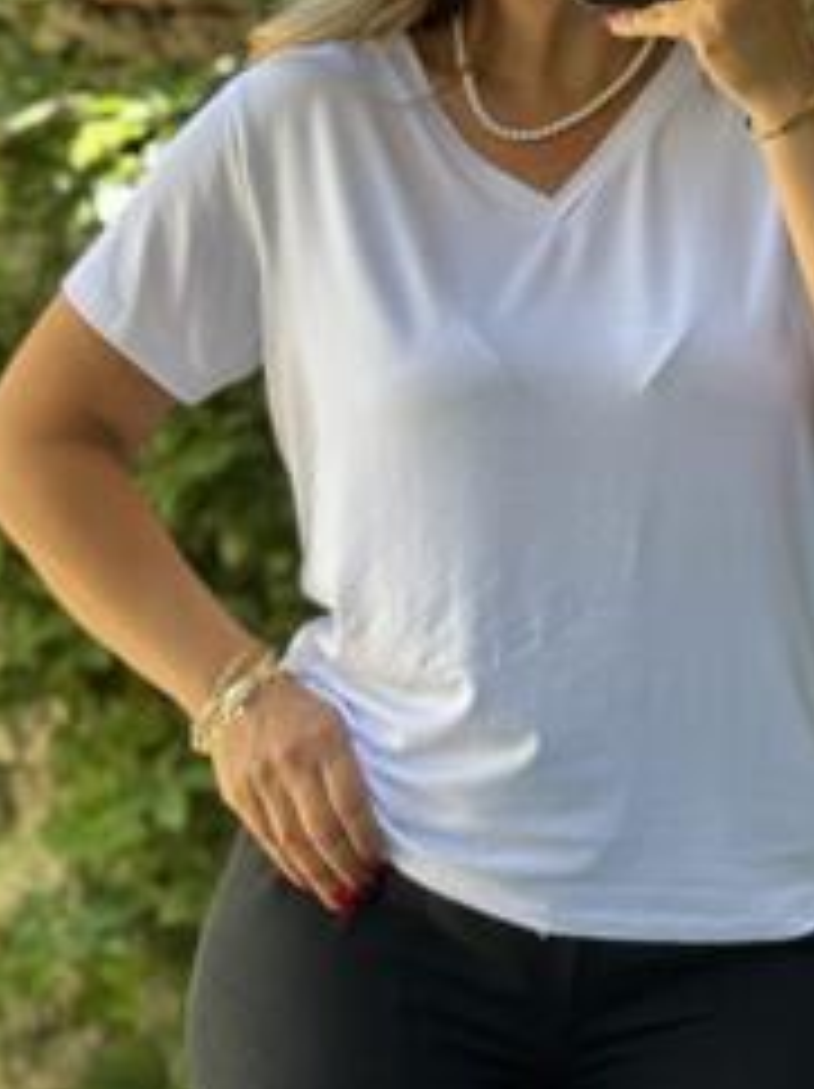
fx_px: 2576
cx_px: 513
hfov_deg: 17.9
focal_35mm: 82
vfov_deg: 23.8
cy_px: 394
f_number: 1.78
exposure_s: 1/121
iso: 64
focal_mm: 6.76
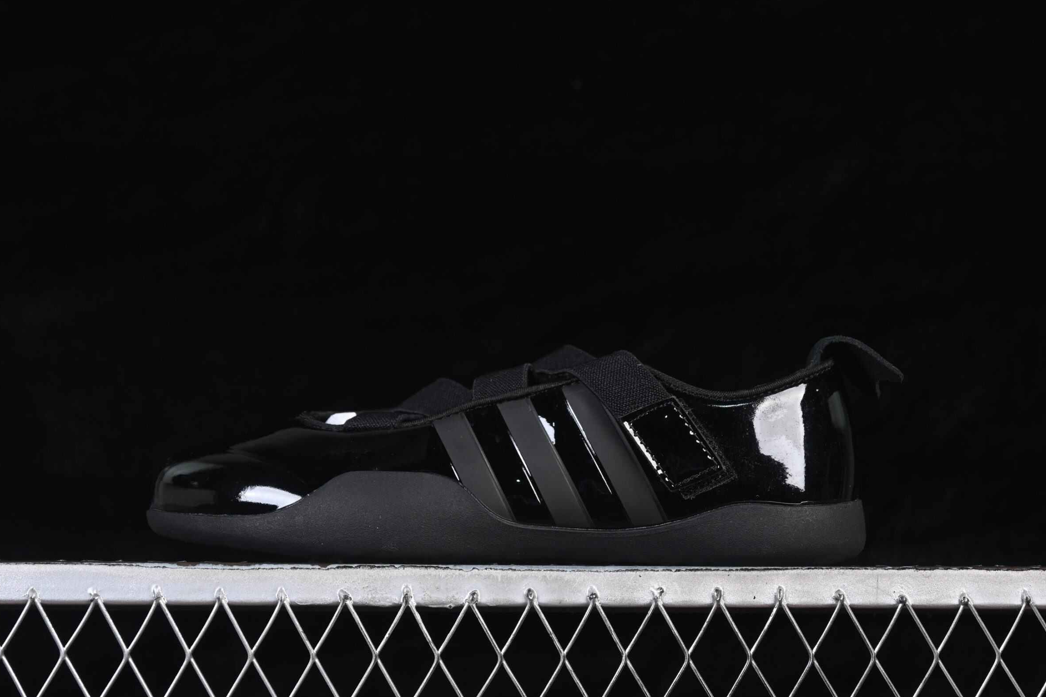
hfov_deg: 25.1
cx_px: 516
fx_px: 2353
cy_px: 332
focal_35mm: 81
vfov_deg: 16.8
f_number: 6.3
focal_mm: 50
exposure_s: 1/60
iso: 160
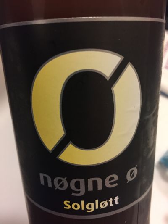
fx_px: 188
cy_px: 112
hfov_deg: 48.2
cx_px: 84
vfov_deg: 61.6
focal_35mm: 29
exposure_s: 1/20
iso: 250
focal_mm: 4.15
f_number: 2.2
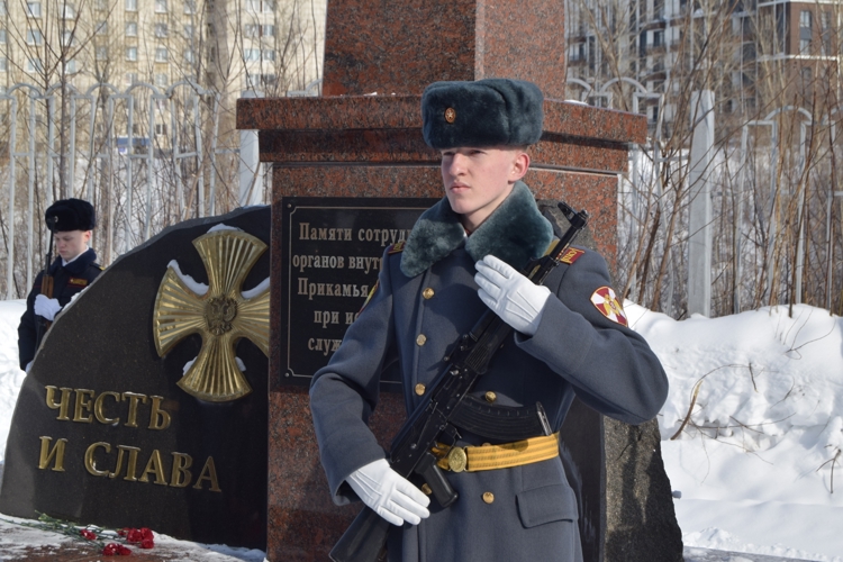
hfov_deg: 27.0
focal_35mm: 75
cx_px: 422
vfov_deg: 18.2
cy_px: 281
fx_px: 1756
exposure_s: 1/400
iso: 200
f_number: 10
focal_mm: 50
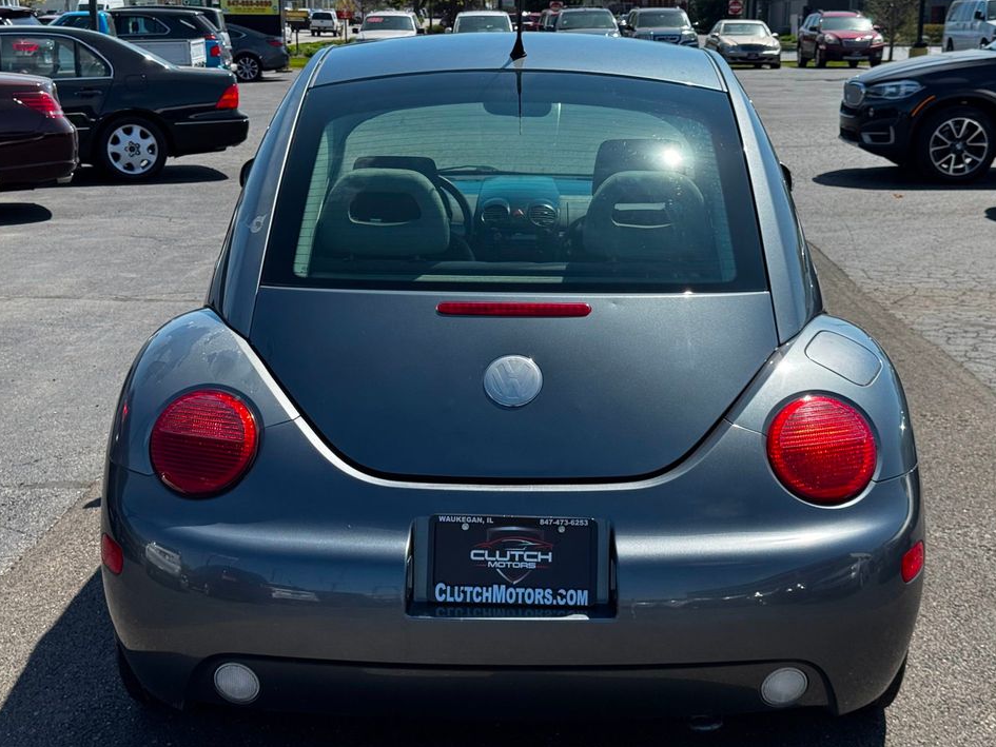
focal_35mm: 52
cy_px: 379
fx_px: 1496
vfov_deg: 28.0
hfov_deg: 36.8
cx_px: 519
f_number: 1.78
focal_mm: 6.76
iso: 64
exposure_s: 1/3096
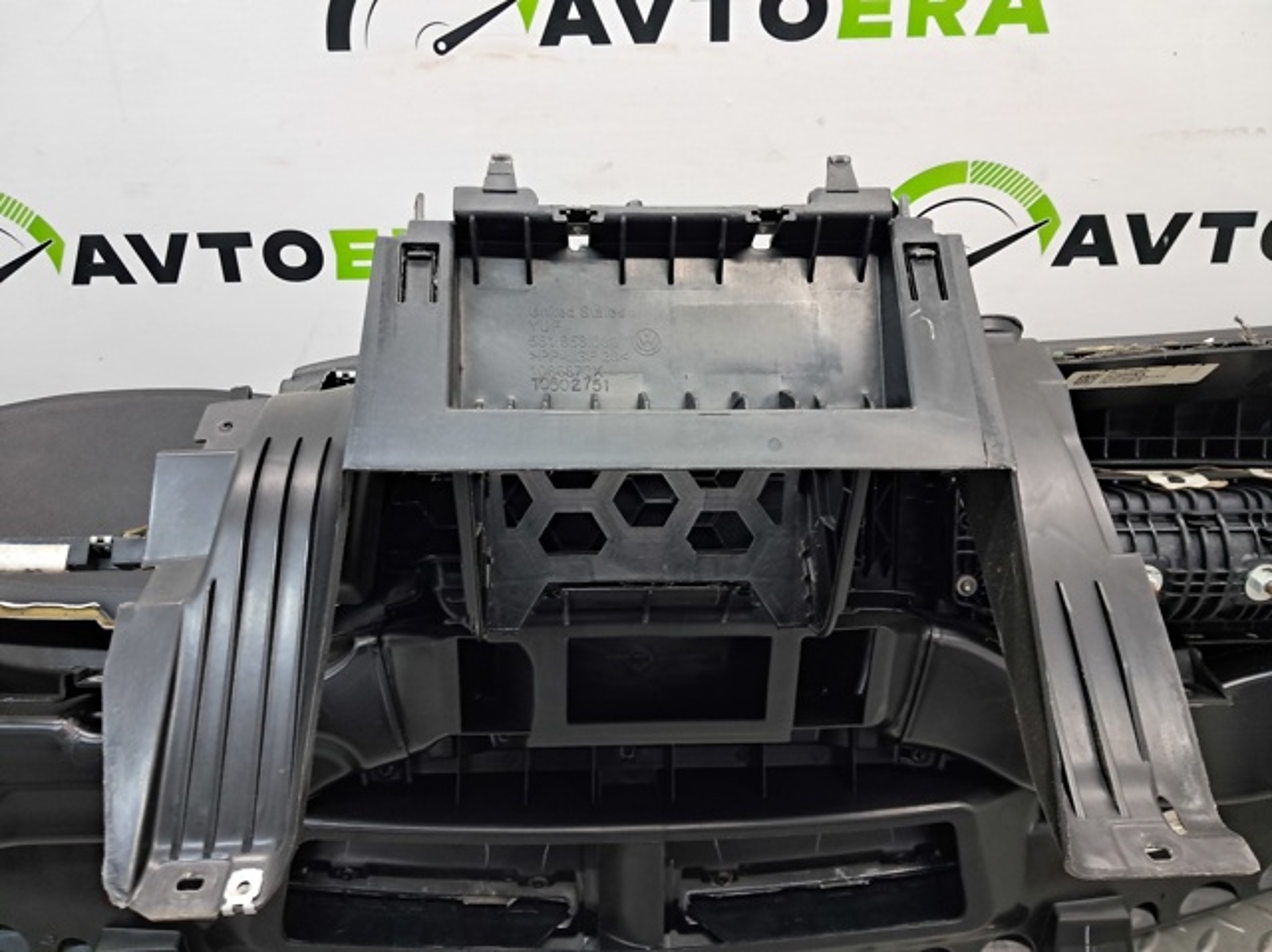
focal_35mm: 27
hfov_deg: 65.4
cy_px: 476
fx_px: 991
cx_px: 636
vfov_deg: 51.3
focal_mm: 4
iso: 250
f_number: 1.8
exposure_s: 1/60
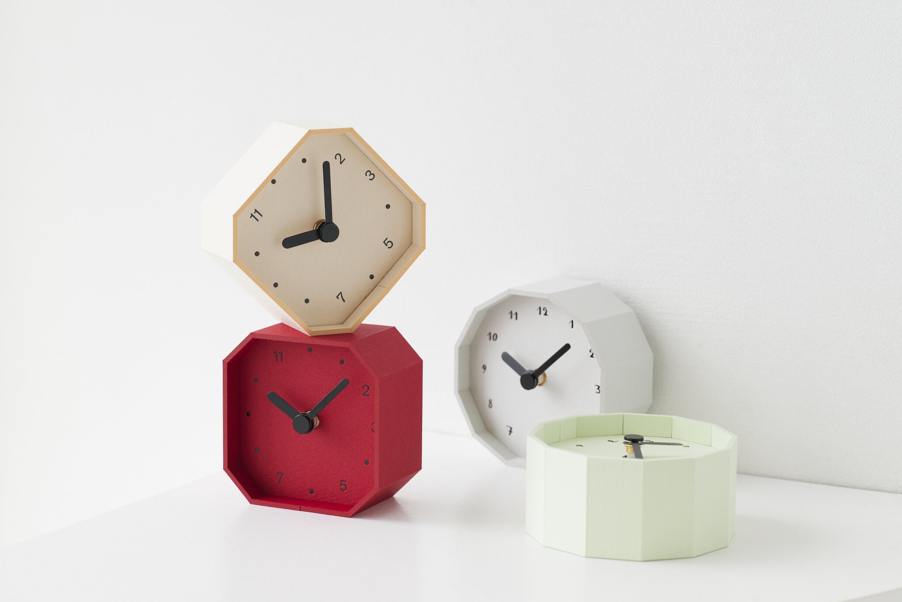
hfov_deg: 23.9
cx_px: 451
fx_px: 2130
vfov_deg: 16.1
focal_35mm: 85
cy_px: 301
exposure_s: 1/30
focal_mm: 85
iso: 400
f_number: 7.1
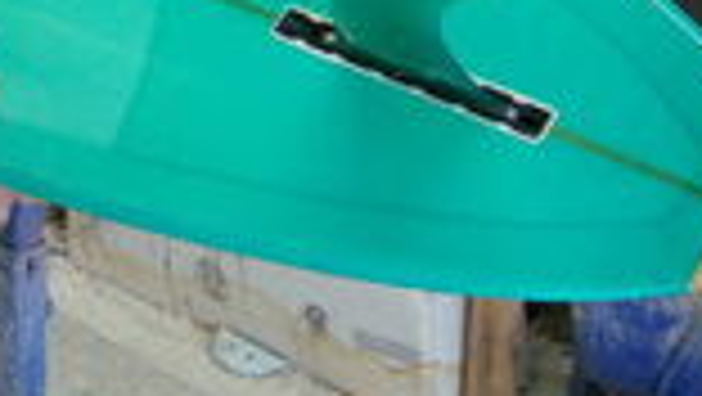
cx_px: 40
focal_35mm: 88
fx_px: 1639
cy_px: 70
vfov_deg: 13.7
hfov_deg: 23.4
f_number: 2.8
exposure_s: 1/25
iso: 160
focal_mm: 7.5
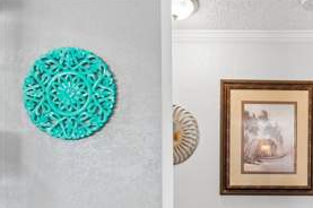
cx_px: 270
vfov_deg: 46.2
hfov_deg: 60.9
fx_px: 226
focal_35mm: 26
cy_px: 174
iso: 100
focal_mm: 10
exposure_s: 1/10
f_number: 7.1
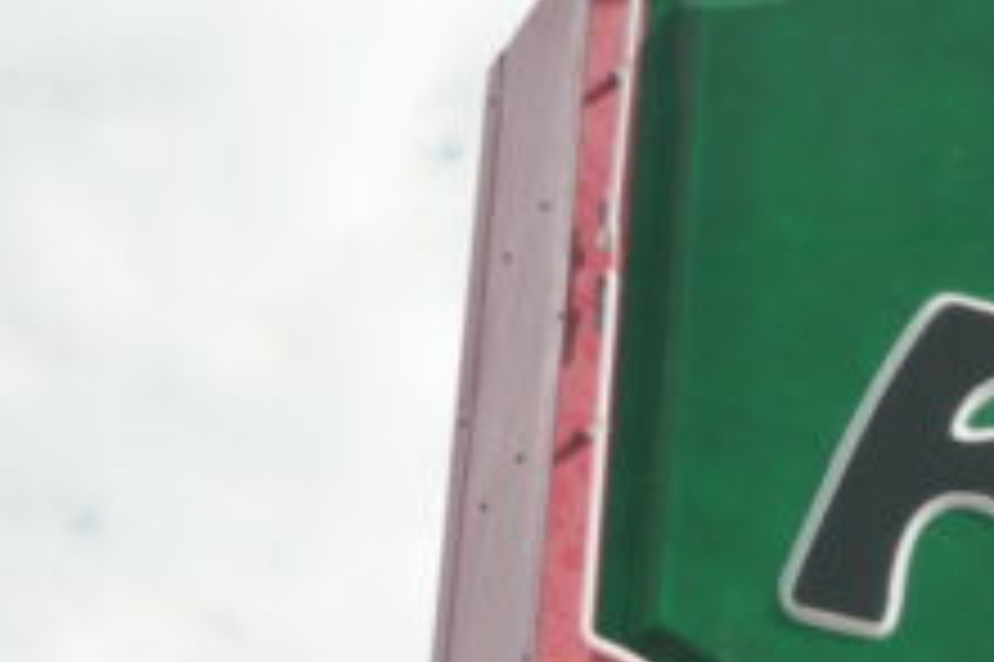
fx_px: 4659
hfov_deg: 11.5
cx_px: 1637
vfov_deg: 7.9
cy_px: 1108
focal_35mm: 169
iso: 125
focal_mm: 36.4
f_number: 5.6
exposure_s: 1/100
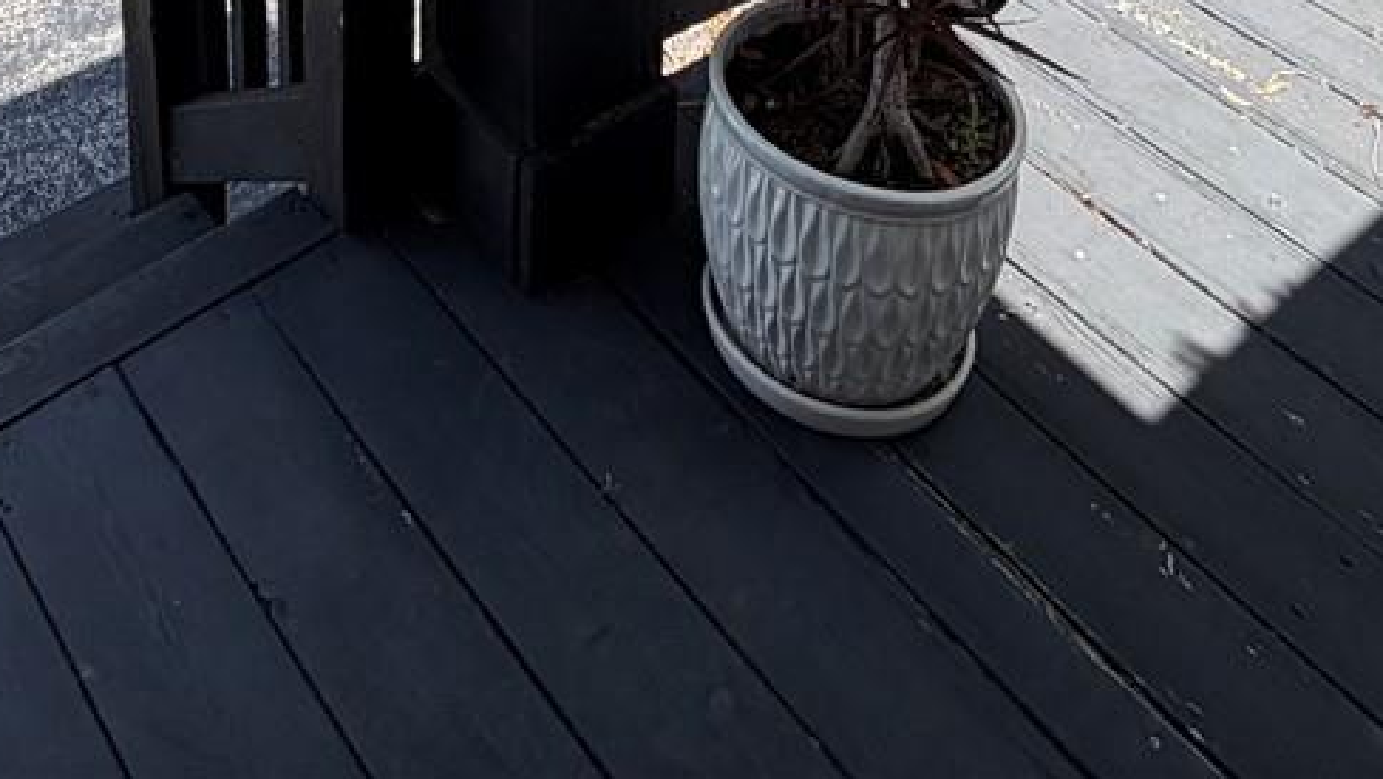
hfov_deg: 41.2
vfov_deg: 16.2
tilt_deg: -9.2
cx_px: 592
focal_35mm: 50
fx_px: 1834
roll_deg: -1.7
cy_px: -918
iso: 40
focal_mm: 2.22
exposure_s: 1/770
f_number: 2.2
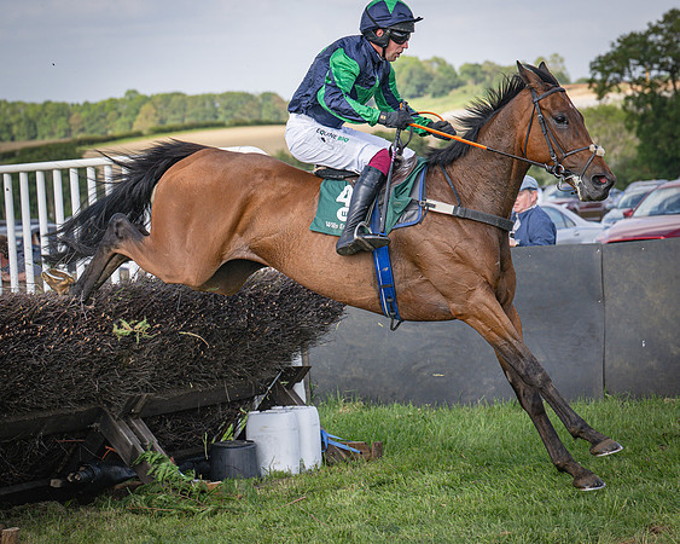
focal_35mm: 123
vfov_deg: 12.6
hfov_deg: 15.7
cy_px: 281
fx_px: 2468
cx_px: 392
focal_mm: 70
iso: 200
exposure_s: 1/1600
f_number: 3.5
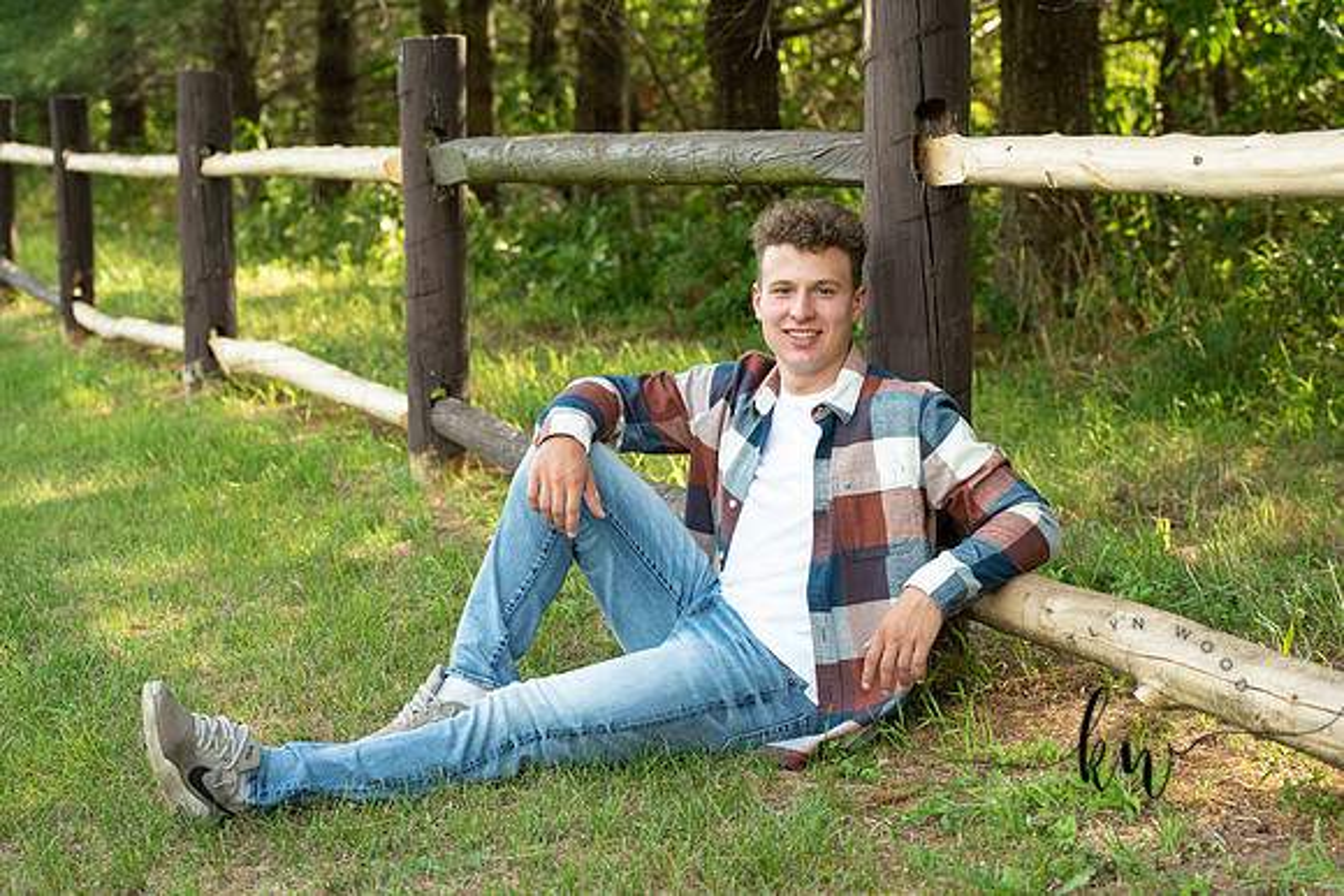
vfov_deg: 18.2
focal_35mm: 75
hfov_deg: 27.0
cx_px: 672
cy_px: 448
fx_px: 2801
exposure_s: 1/200
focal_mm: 75
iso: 400
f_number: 5
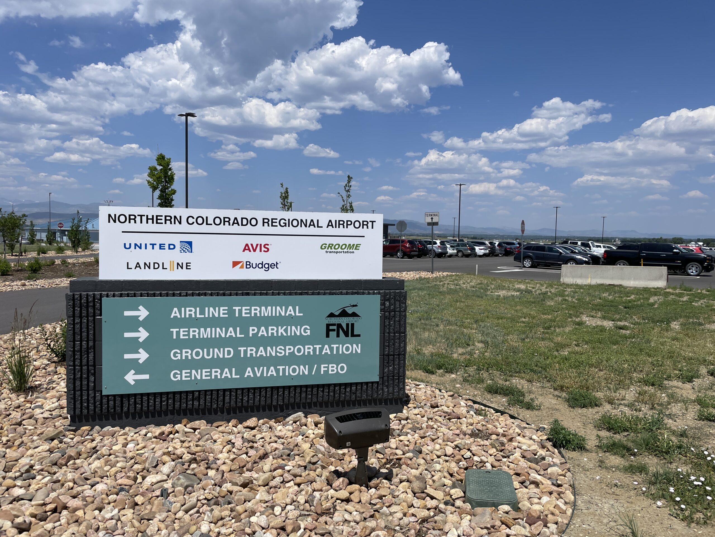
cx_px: 358
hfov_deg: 67.3
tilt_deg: -3.9
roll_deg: -0.8
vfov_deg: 53.1
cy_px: 268
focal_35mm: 26
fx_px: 537
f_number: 1.6
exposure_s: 1/6494
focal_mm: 4.2
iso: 32
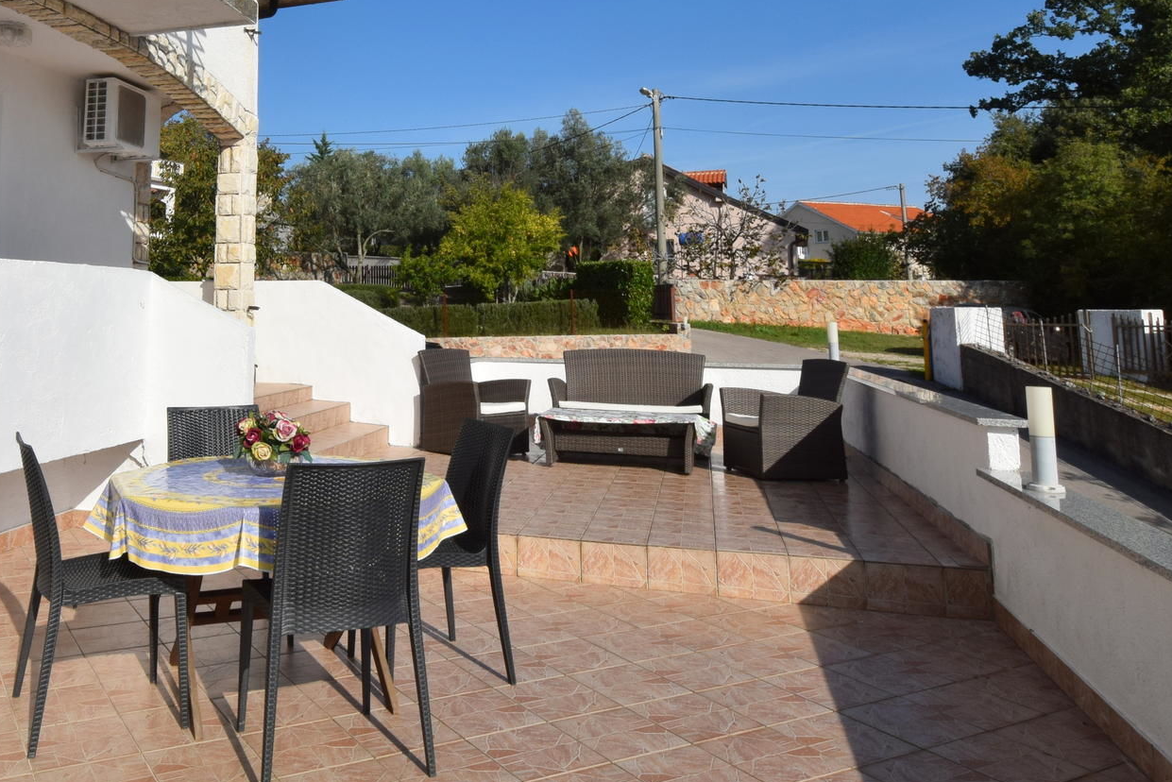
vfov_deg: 42.9
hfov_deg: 61.1
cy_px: 153
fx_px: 944
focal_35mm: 29
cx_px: 334
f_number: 11
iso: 200
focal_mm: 10
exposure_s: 1/500
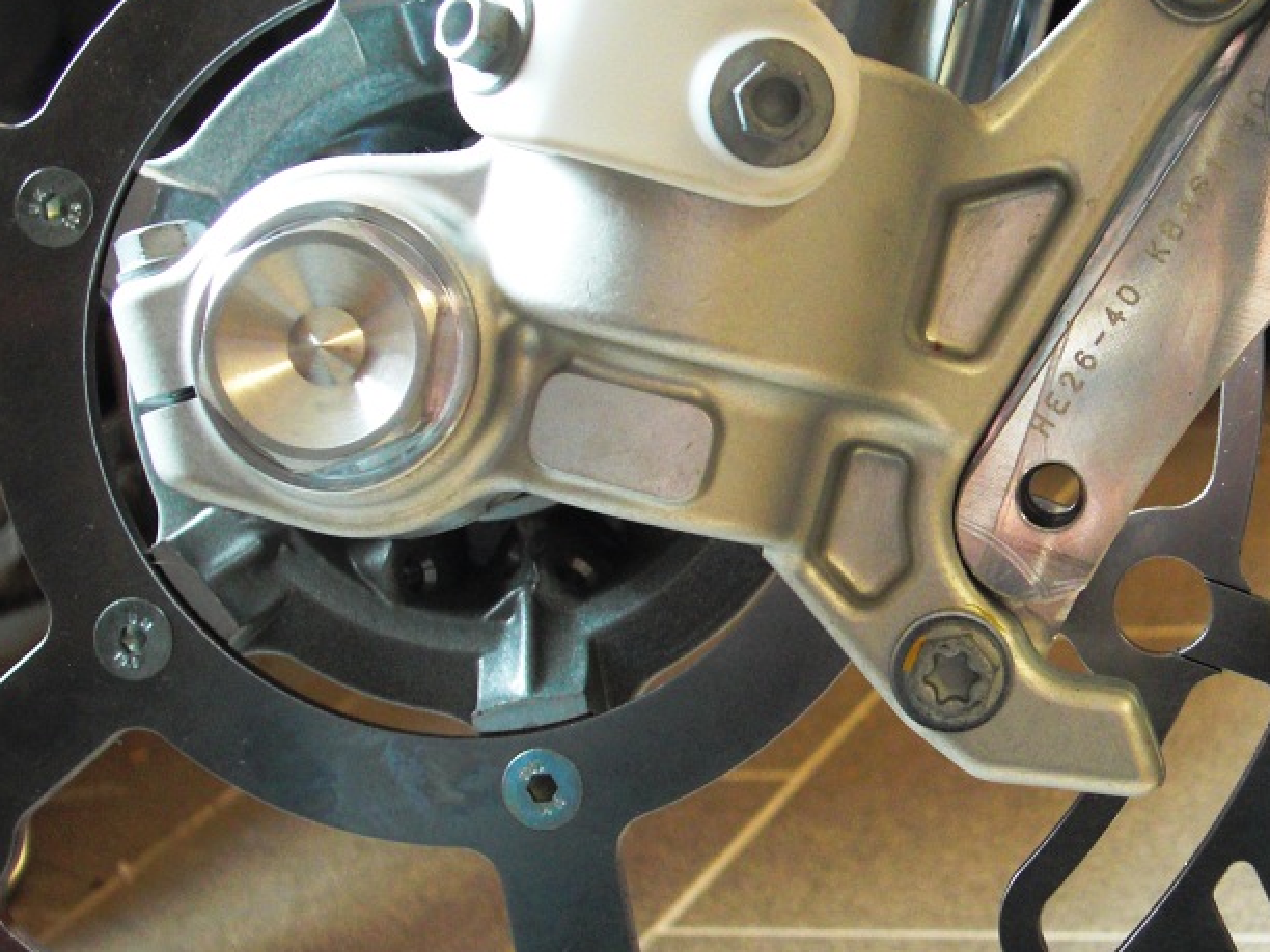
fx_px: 2825
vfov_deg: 19.1
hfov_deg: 25.0
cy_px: 473
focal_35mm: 77
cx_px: 992
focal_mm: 8.2
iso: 200
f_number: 3.3
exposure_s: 1/30
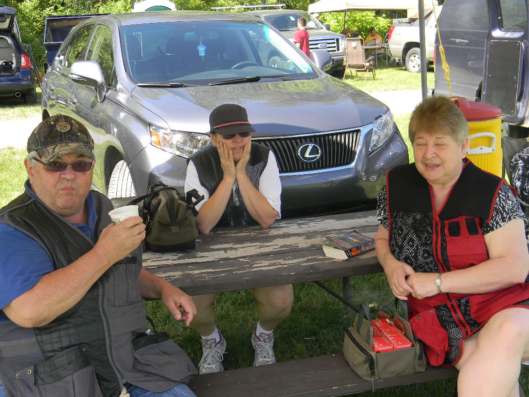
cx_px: 264
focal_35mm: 47
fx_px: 718
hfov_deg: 40.4
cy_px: 198
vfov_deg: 30.9
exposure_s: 1/150
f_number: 3.9
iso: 80
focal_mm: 8.6
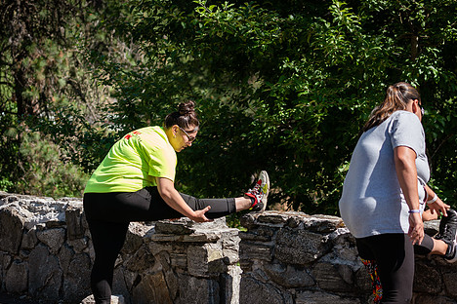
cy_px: 171
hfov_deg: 18.9
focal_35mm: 108
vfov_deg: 12.7
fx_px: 1371
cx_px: 173
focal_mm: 70
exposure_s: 1/500
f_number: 4
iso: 100
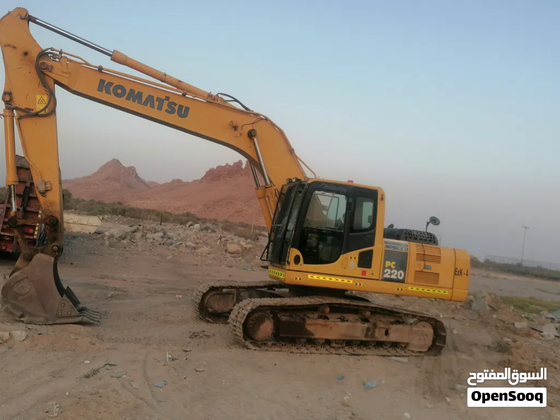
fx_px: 534
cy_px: 210
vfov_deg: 42.9
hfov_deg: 55.4
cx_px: 280
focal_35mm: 33
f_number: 1.8
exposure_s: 1/163
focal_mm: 4.75
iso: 50
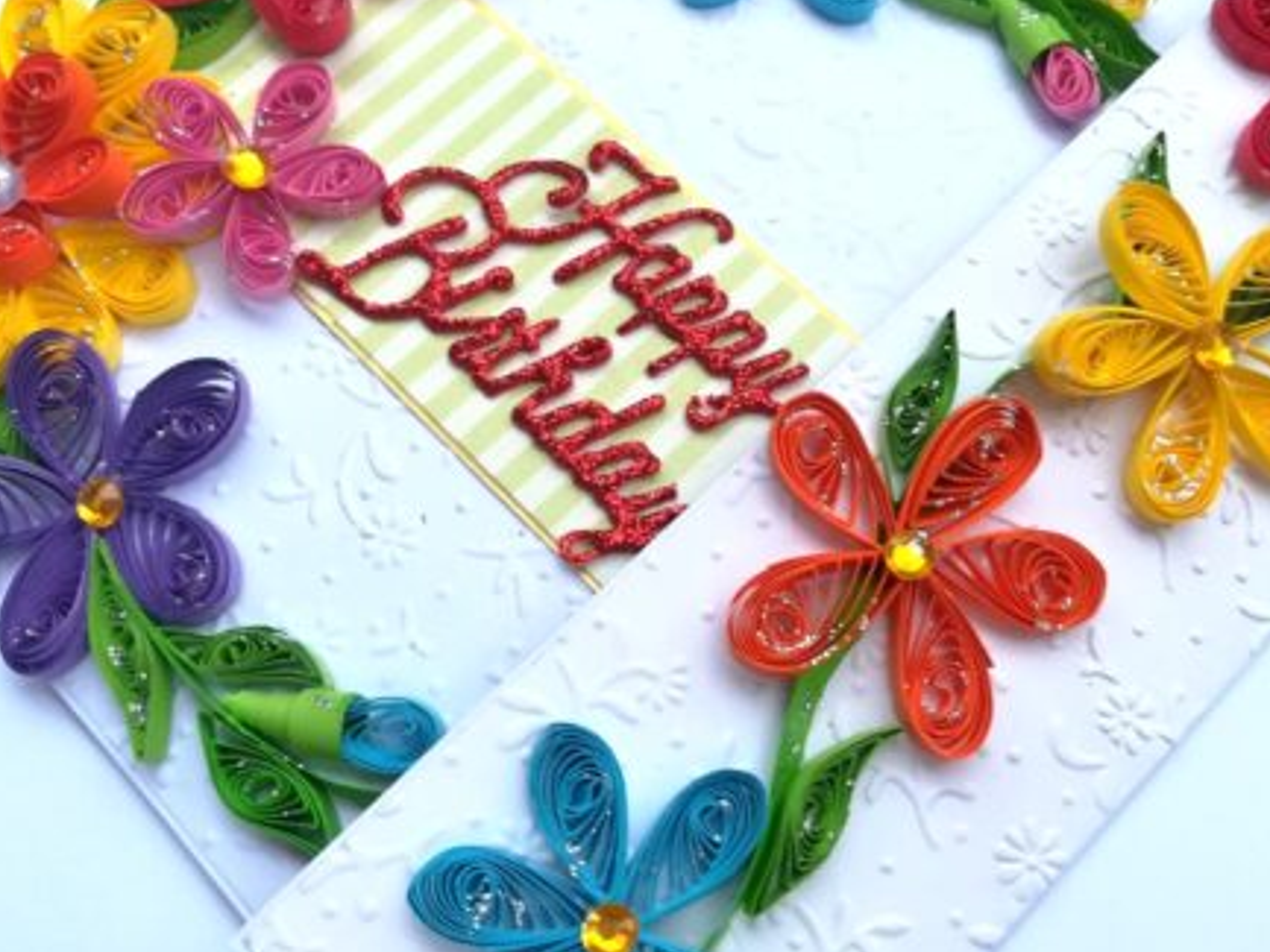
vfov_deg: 39.7
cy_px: 457
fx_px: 1321
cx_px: 768
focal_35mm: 36
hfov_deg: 51.0
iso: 160
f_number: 2.2
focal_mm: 3.83
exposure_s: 1/30
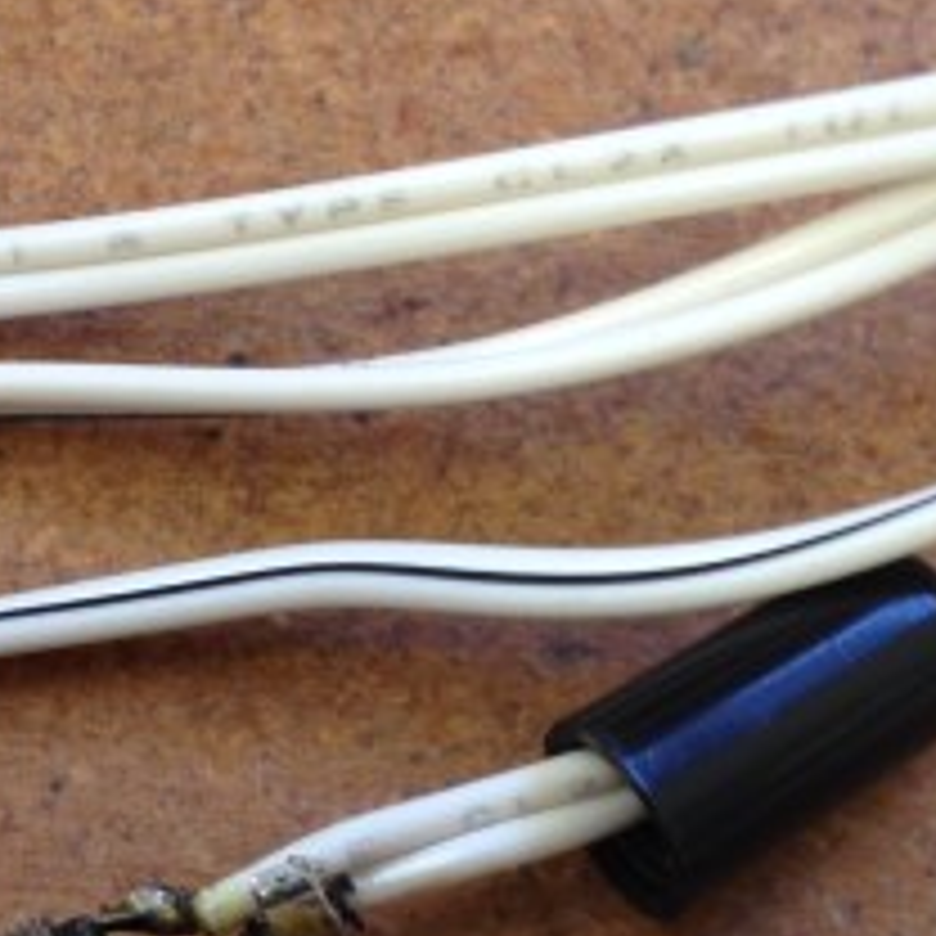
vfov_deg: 18.1
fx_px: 2906
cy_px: 806
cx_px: 302
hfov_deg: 18.2
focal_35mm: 95
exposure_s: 1/20
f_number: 2.4
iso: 50
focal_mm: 4.28
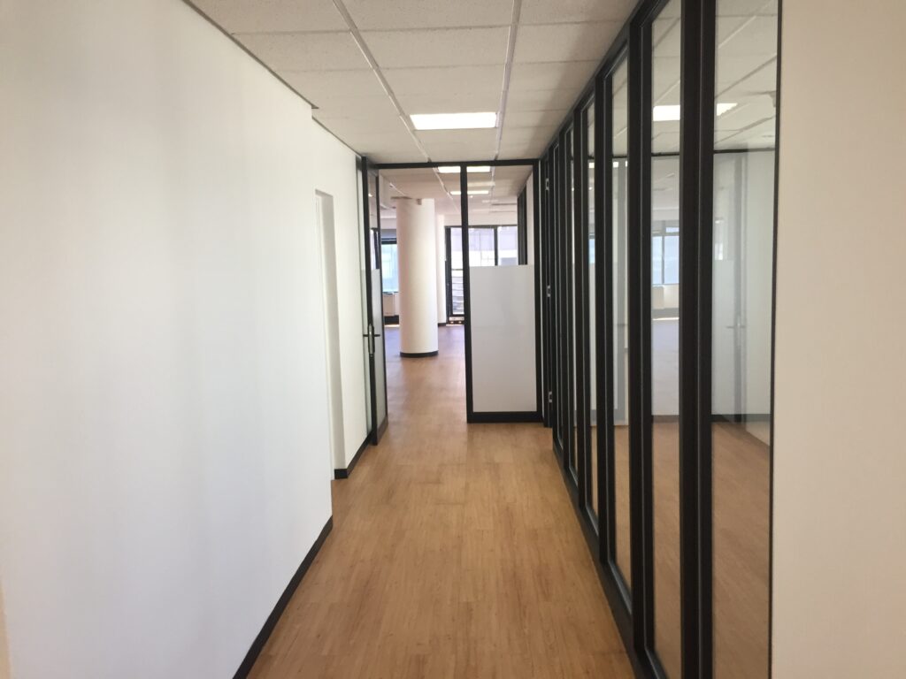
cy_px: 340
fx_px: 759
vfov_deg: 48.2
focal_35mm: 29
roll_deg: +2.9
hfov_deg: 61.7
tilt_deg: -9.5
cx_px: 453
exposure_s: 1/33
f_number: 2.2
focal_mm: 4.15
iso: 64
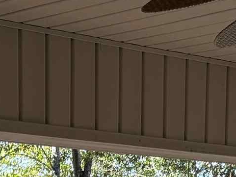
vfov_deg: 7.8
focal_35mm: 166
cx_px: 99
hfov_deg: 11.9
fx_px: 1132
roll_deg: +0.0
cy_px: 531
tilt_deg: -12.4
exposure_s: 1/196
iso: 64
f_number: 1.6
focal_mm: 5.96
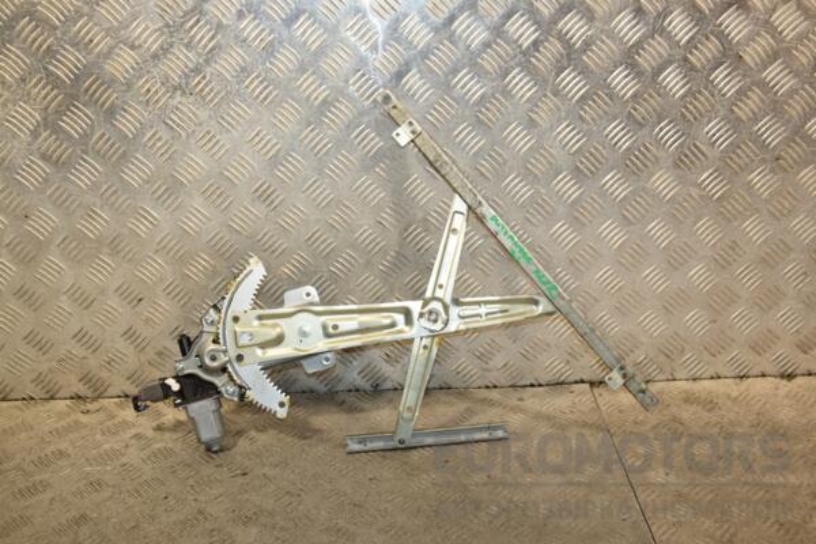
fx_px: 884
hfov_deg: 49.6
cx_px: 408
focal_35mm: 39
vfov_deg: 34.2
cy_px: 272
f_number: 5
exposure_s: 1/200
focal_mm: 26
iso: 800
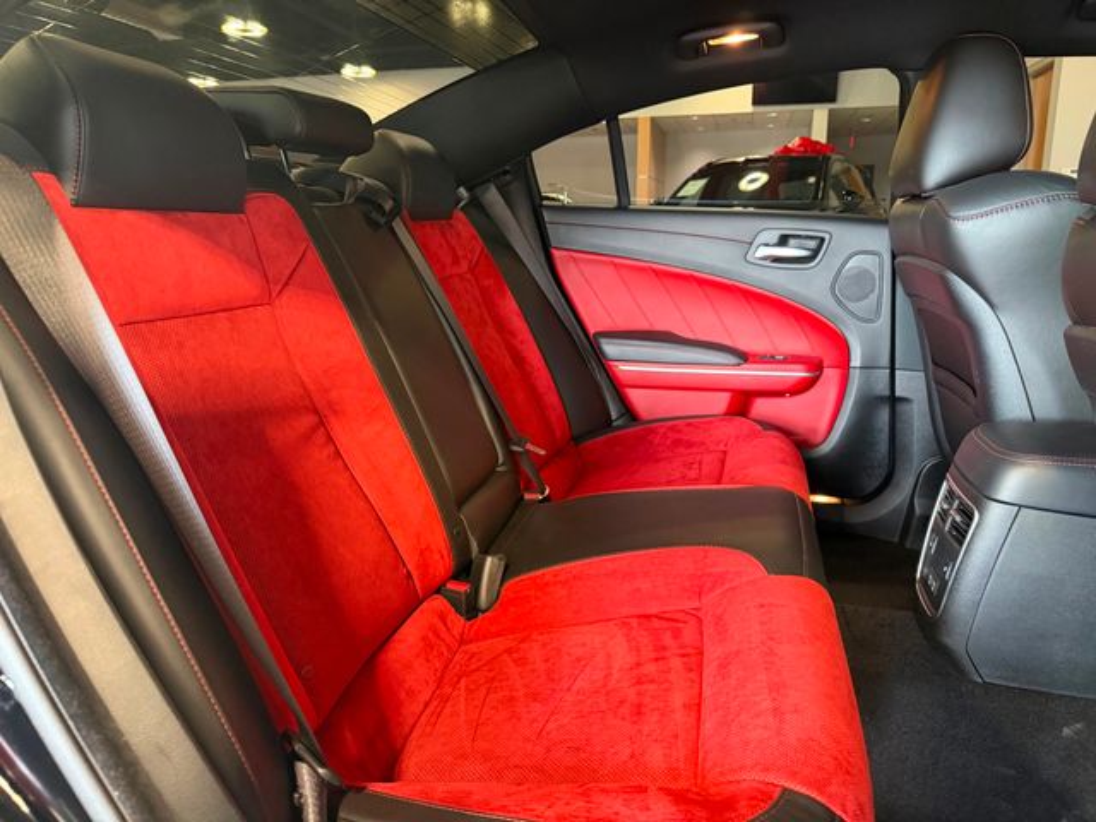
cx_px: 548
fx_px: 760
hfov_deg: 71.6
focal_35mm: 24
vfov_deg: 56.8
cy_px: 411
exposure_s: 1/46
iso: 800
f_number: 1.78
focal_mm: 6.76
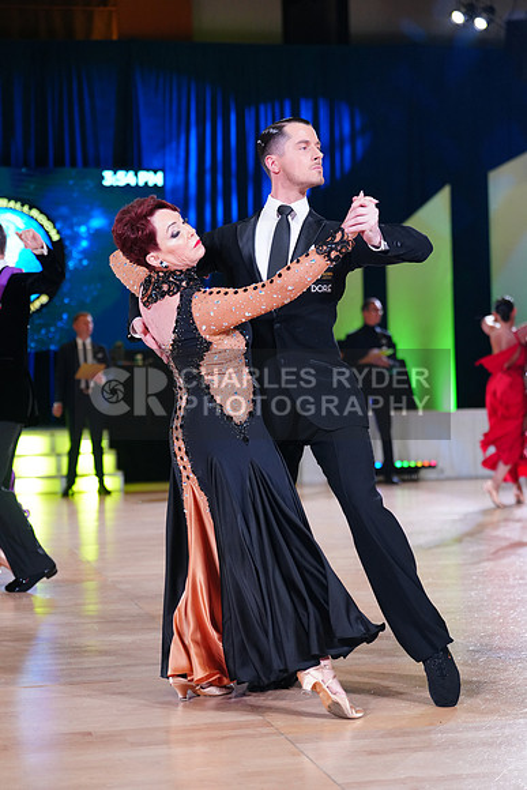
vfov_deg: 28.8
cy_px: 395
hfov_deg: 19.5
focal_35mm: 70
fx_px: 1536
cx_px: 264
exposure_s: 1/400
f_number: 2.8
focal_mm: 70
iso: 2000
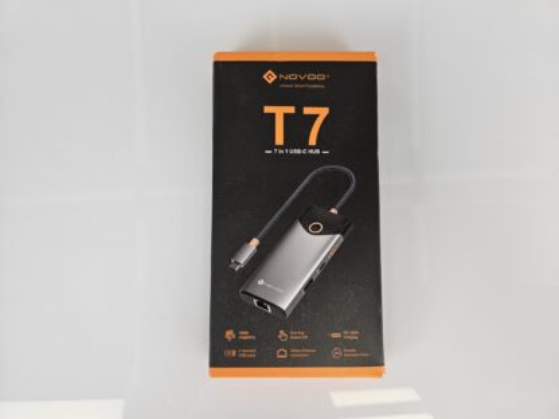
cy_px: 210
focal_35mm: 23
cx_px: 280
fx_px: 371
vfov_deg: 58.9
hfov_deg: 73.9
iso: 160
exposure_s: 1/359
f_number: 1.8
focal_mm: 5.4
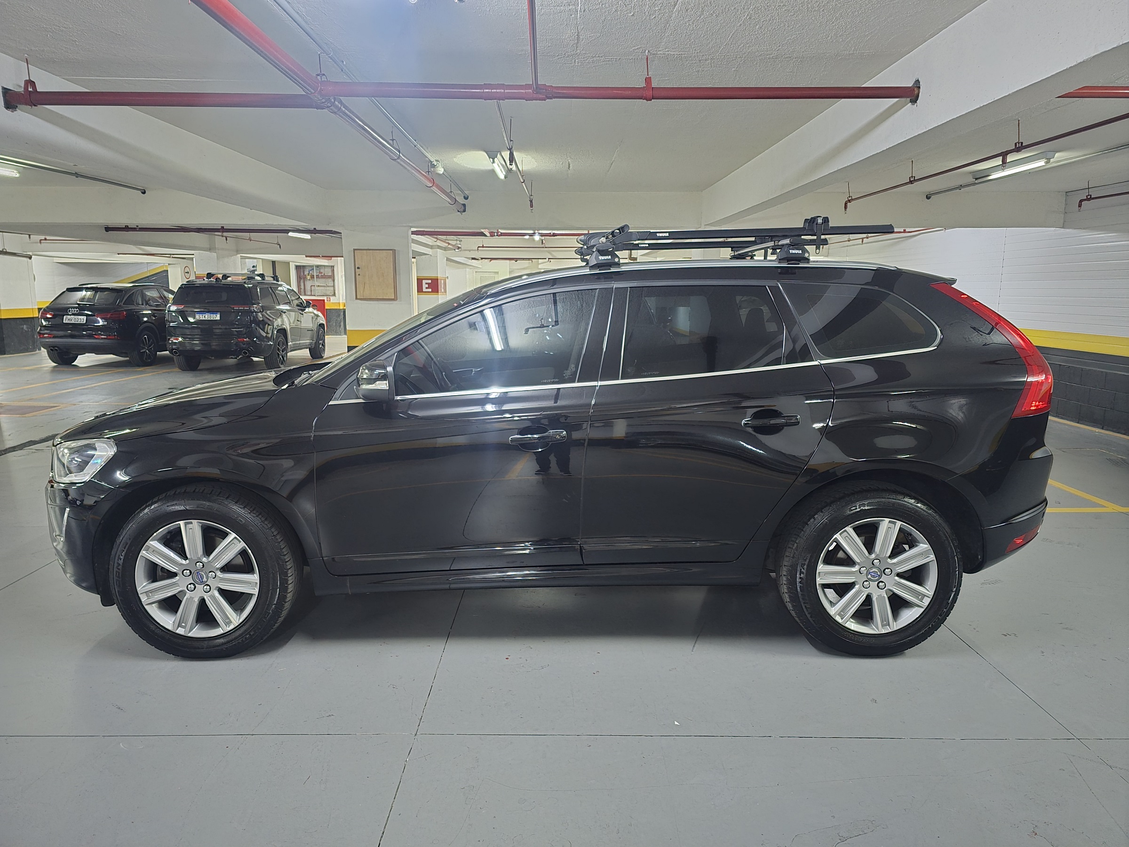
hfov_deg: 73.9
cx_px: 564
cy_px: 424
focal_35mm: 23
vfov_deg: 58.9
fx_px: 750
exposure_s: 1/24
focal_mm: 6.3
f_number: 1.7
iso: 2000
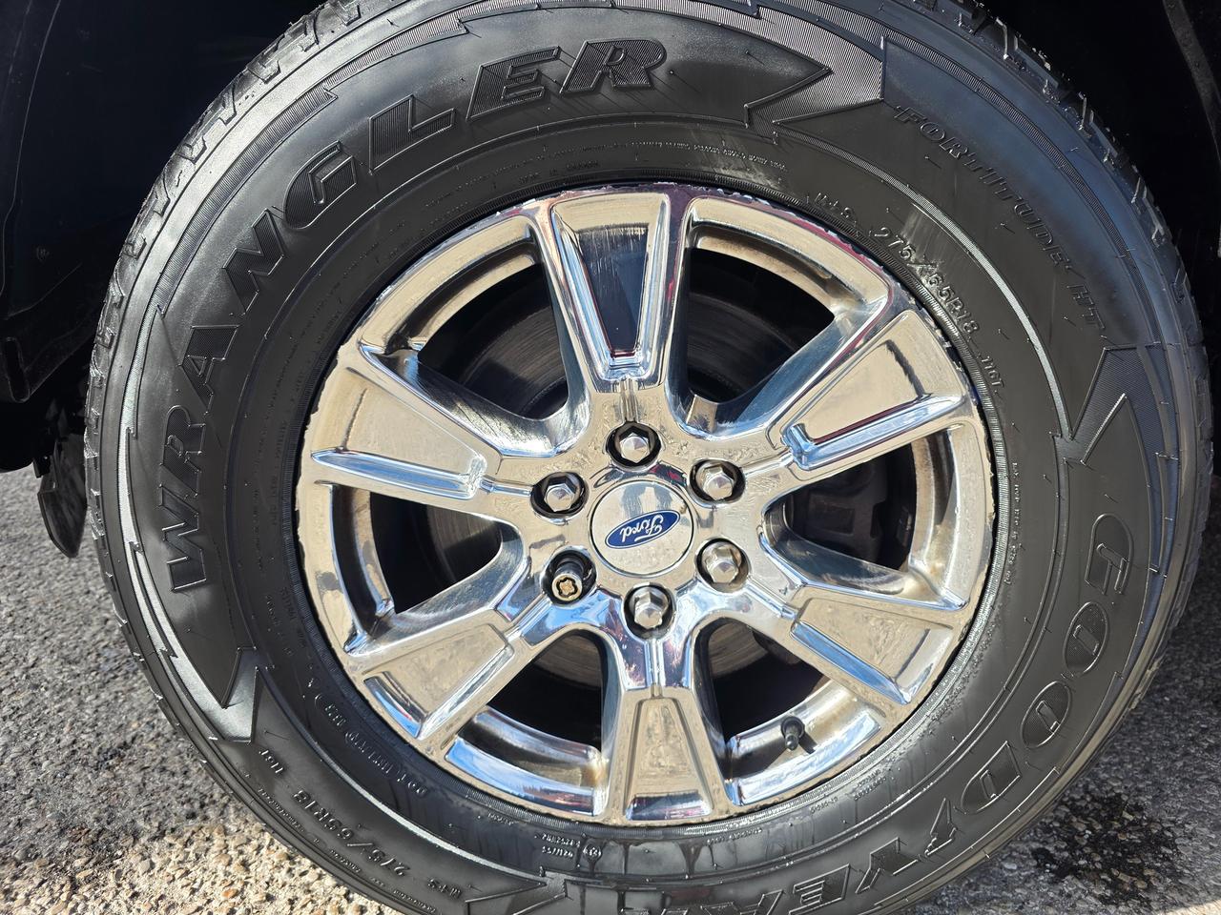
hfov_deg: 73.9
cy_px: 458
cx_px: 610
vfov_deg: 58.9
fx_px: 811
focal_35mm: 23
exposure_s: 1/1476
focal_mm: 6.3
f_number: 1.7
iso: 80
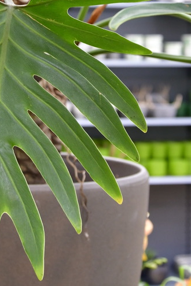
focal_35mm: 125
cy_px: 54
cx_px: 26
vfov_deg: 16.3
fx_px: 995
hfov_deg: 10.9
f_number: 5.6
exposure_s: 1/125
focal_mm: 38
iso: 800
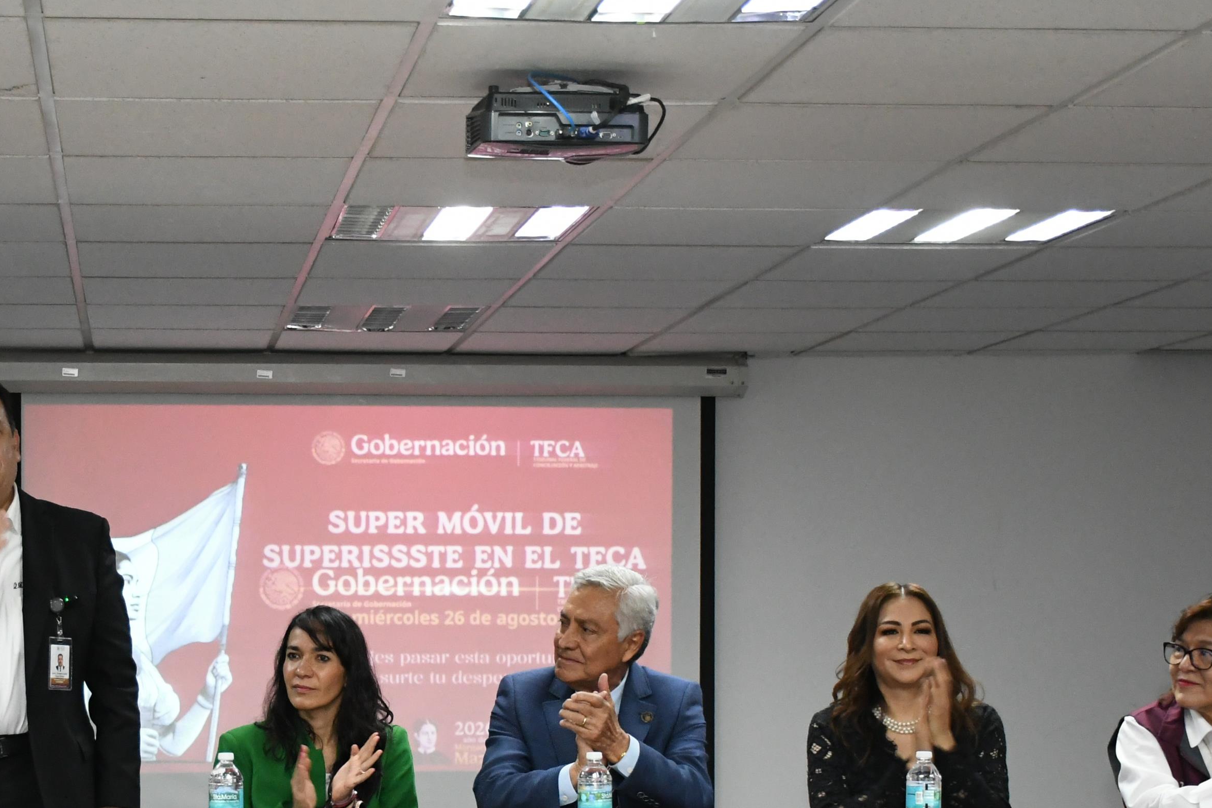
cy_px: 632
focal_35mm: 71
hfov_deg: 28.1
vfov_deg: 19.0
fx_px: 2390
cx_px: 306
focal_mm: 27
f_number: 4
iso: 3200
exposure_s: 1/100
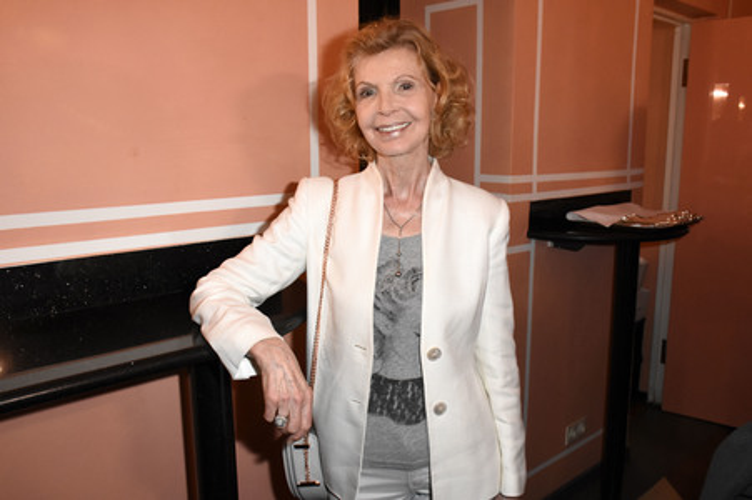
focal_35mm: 33
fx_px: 689
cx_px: 376
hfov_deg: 57.3
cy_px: 250
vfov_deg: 39.9
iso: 3200
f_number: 6.3
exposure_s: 1/60
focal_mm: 22
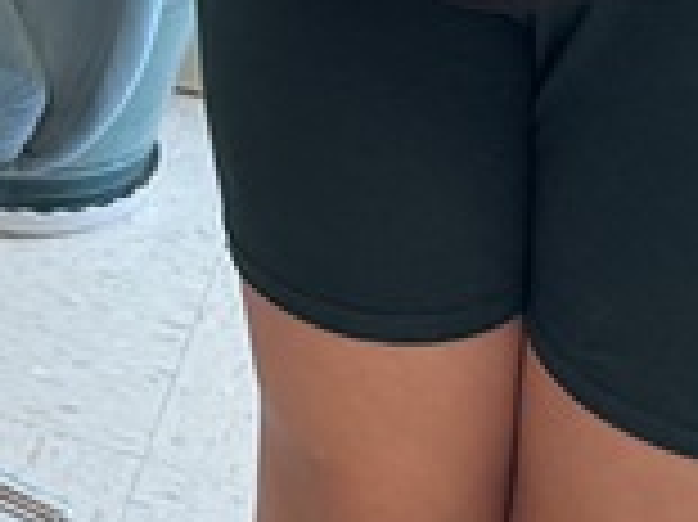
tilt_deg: -10.8
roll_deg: +1.7
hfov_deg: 10.2
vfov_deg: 8.1
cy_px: -1012
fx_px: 3204
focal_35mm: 159
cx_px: -1153
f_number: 1.78
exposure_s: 1/120
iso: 200
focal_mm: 6.76
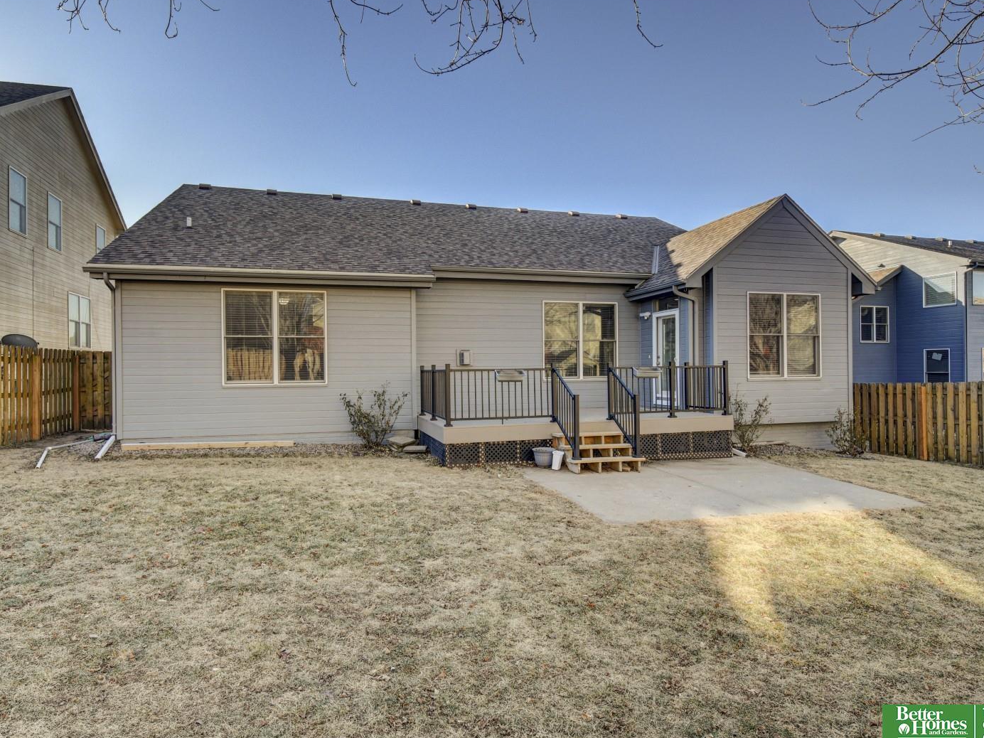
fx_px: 569
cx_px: 477
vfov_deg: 66.0
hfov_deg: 81.7
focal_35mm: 20
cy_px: 368
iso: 400
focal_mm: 12
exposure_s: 1/160
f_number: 8
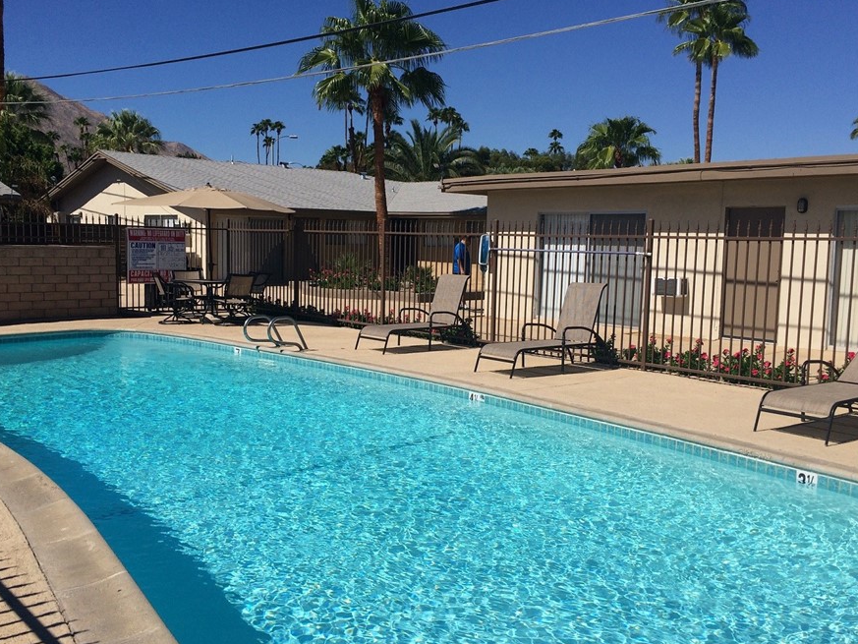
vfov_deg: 41.8
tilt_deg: -7.9
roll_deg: -1.0
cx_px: 420
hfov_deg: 53.9
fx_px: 843
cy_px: 330
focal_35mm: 34
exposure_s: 1/4115
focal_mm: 4.15
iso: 32
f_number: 2.2
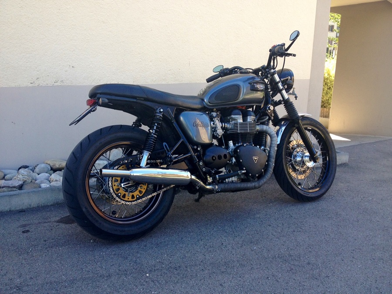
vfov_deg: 40.7
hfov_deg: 52.6
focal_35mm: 35
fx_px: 396
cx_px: 196
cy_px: 147
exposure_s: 1/187
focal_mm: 4.28
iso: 50
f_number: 2.4
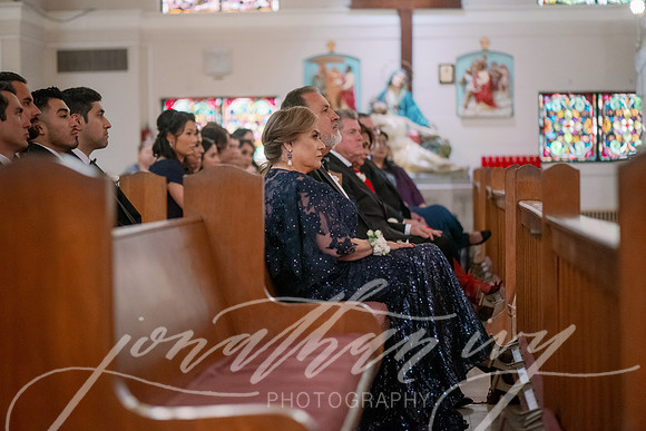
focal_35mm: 105
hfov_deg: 19.5
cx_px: 323
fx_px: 1885
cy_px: 216
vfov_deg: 13.0
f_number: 2.8
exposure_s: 1/125
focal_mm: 105
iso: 3200
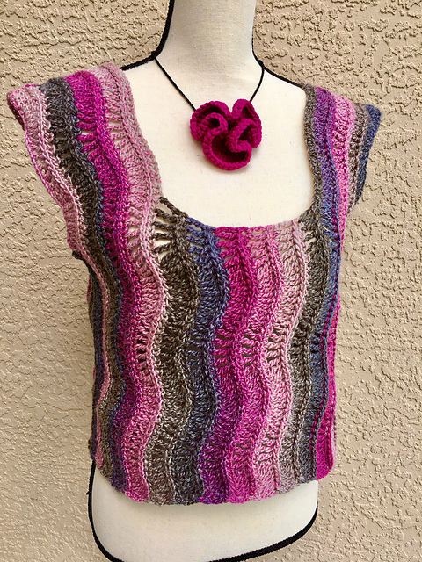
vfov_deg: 61.7
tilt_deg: -16.8
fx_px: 471
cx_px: 211
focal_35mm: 29
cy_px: 281
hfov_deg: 48.2
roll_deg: -0.7
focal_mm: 4.15
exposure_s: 1/388
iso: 25
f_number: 2.2
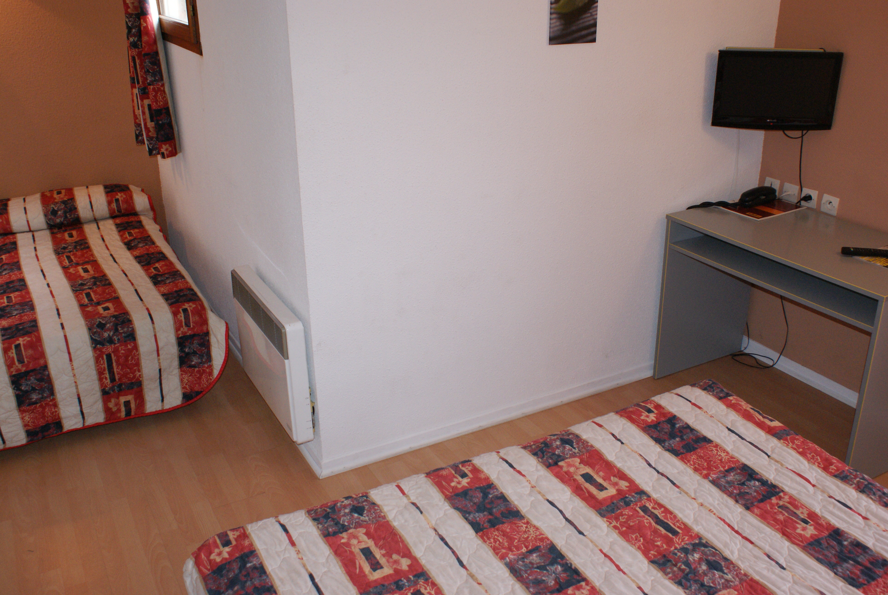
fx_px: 815
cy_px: 298
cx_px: 444
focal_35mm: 33
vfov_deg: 40.1
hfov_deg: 57.2
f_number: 5.6
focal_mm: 22
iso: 400
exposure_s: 1/60
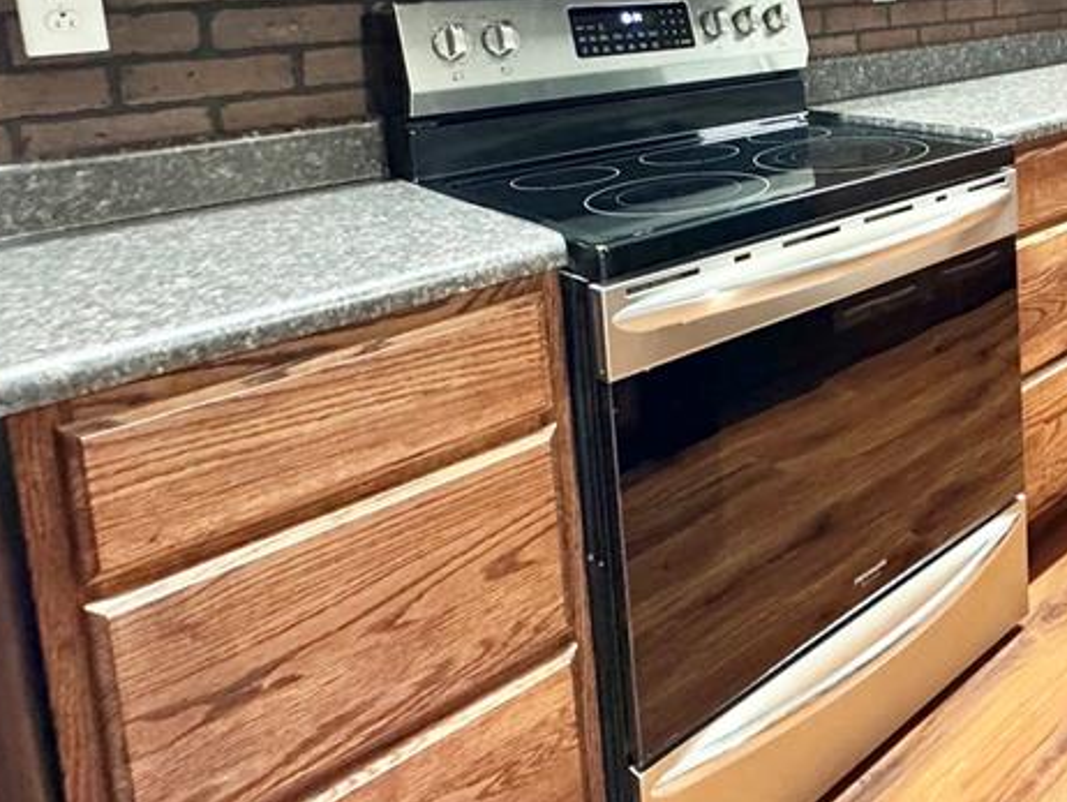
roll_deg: +1.7
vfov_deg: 41.5
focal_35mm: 31
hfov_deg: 50.3
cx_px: 1000
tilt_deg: -7.1
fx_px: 956
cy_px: 67
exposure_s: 1/60
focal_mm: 2.22
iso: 800
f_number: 2.2
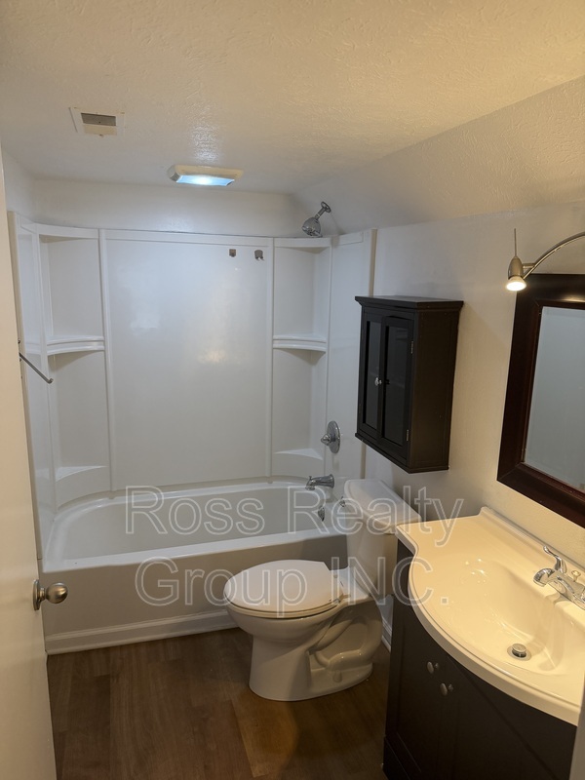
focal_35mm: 24
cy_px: 390
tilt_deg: -12.1
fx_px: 541
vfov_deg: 71.6
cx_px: 292
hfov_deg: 56.8
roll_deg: -1.8
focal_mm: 6.76
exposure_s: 1/144
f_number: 1.78
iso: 200
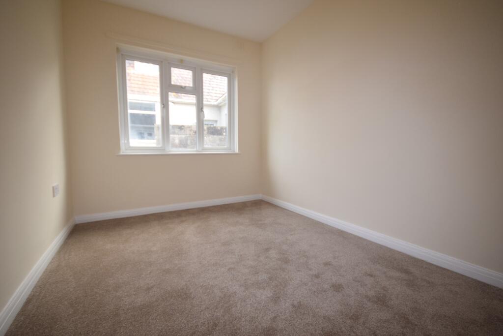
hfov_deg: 100.4
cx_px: 252
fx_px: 210
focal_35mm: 15
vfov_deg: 77.3
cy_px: 168
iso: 800
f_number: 5.6
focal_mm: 10
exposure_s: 1/125
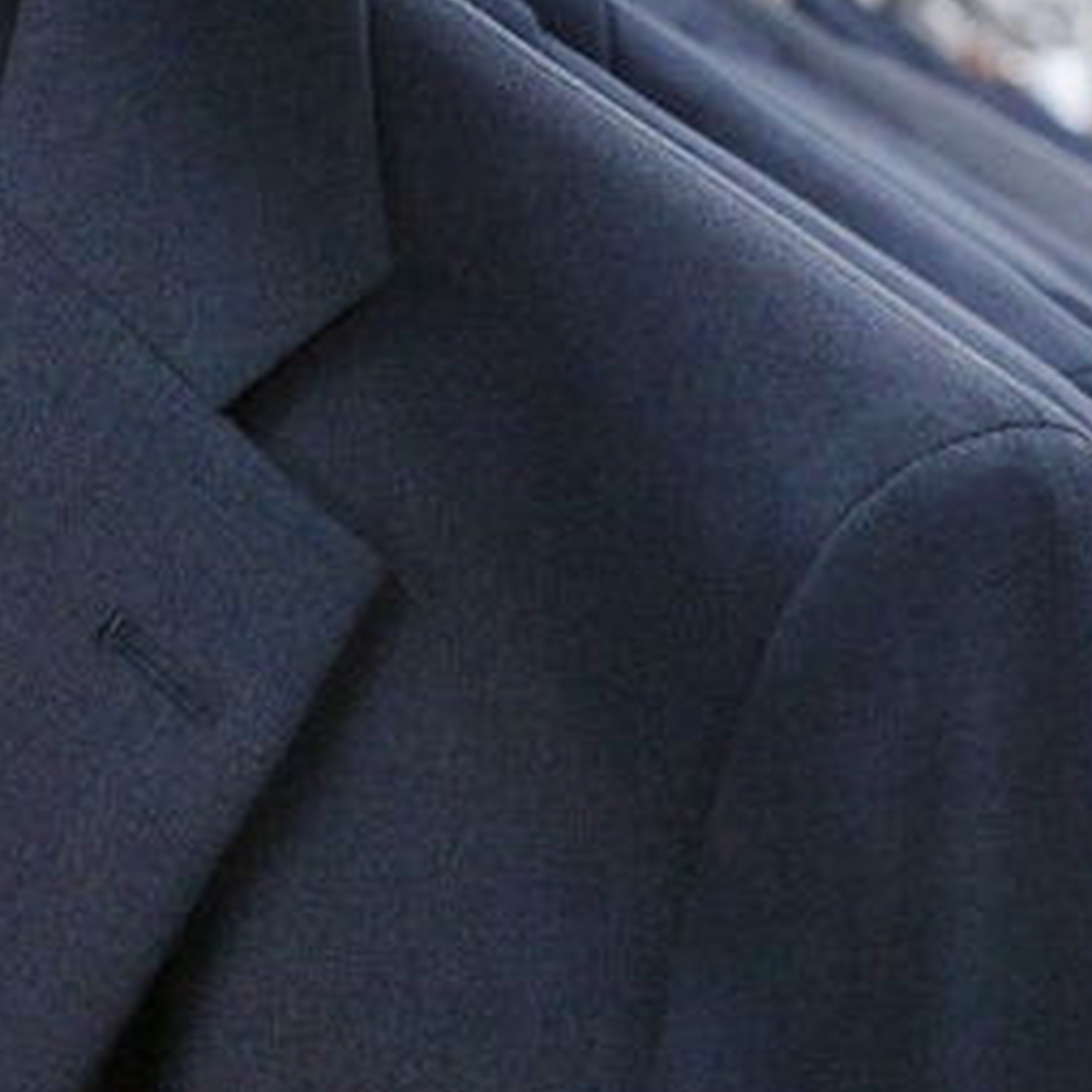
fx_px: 5710
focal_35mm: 160
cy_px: 227
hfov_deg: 10.9
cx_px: 976
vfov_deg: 10.9
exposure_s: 1/160
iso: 1250
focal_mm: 26
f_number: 3.2
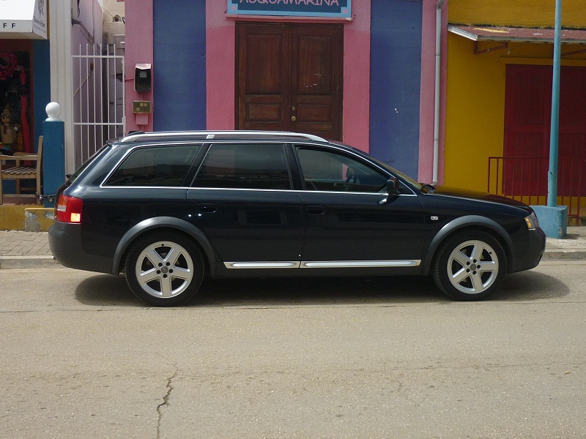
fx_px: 813
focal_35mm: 48
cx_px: 293
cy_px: 220
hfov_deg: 39.7
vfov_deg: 30.3
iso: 100
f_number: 8
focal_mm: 5.5
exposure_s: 1/200
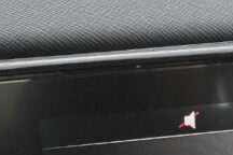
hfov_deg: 11.7
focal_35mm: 171
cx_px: 301
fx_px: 1107
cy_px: 280
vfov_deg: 7.8
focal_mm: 24.2
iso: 2000
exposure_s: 1/160
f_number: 9
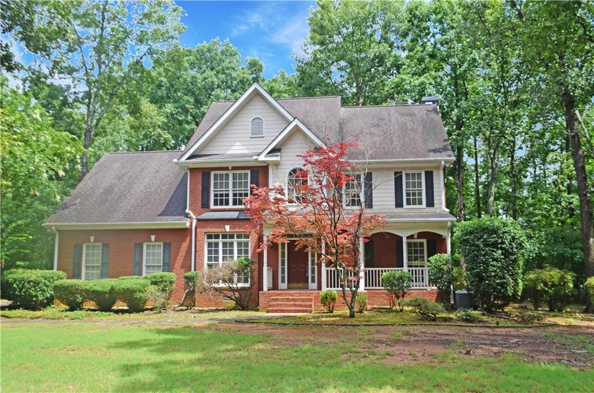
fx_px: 543
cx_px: 297
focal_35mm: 33
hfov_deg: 57.3
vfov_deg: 39.8
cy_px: 196
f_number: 8
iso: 200
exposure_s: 1/250
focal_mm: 22
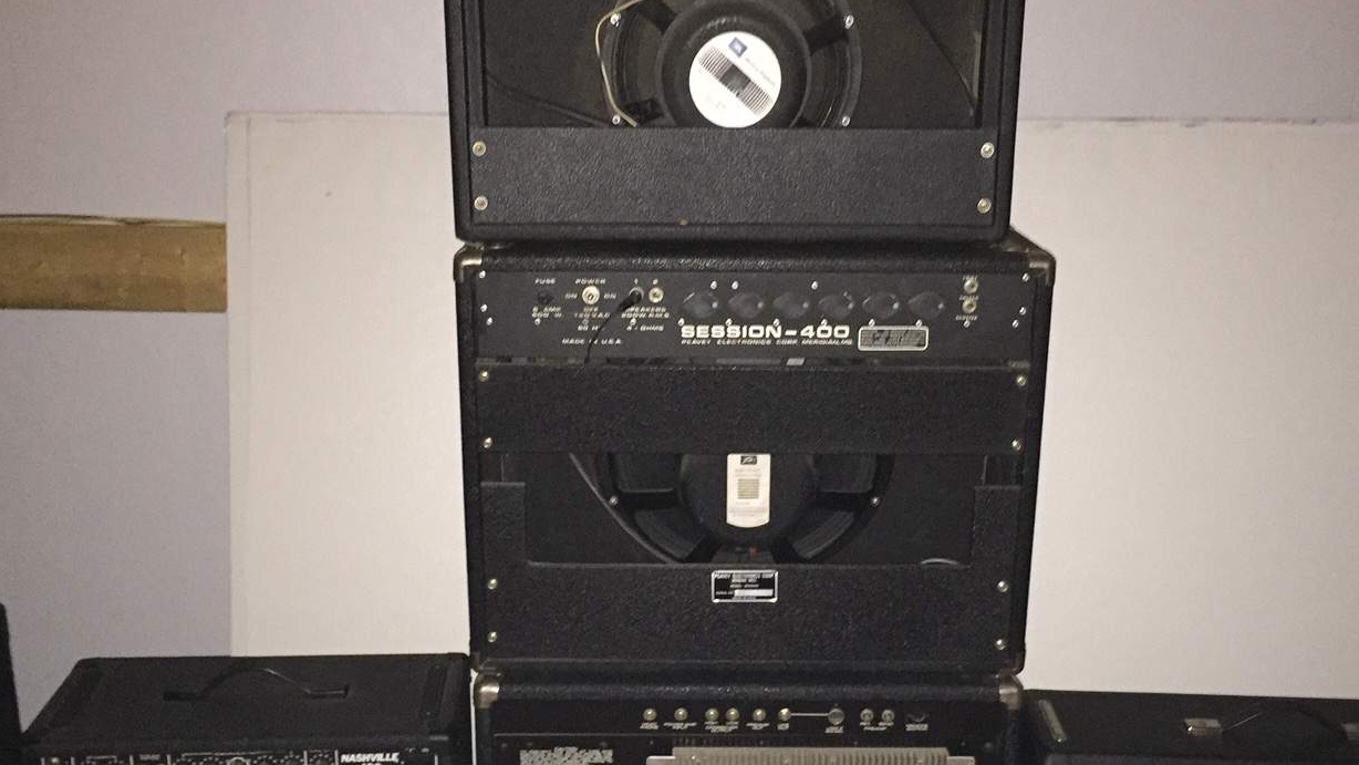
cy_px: 495
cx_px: 709
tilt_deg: -19.4
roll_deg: -1.6
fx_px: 1514
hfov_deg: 48.3
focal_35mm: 42
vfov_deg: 28.2
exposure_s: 1/16
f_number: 2.2
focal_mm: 4.15
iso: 400
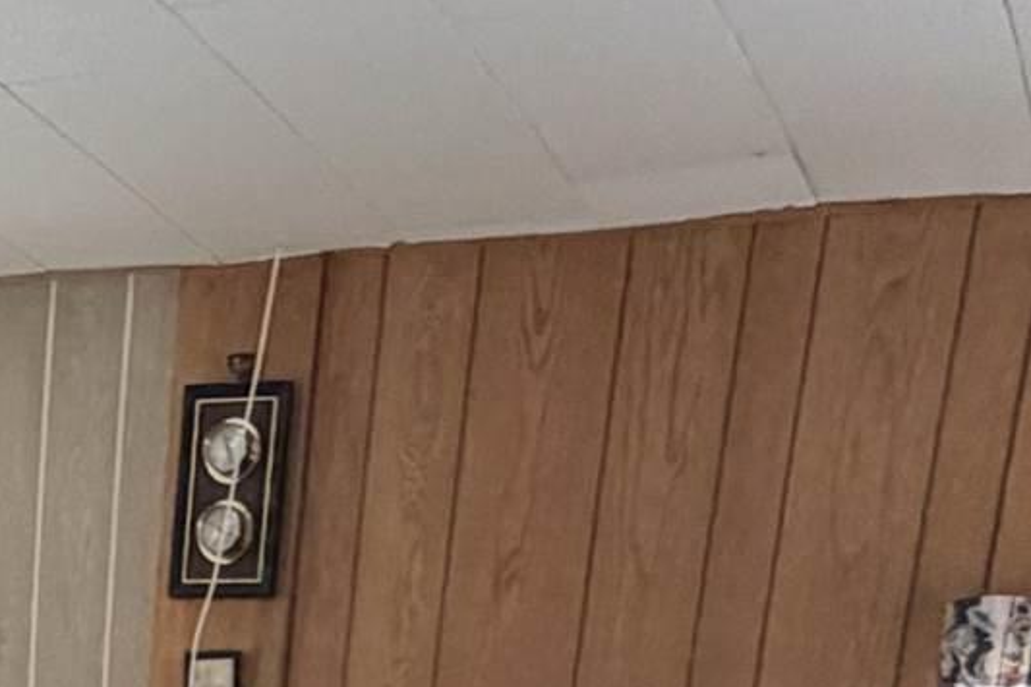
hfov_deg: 22.9
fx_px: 2405
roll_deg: -2.4
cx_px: -83
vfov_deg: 12.0
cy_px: 1794
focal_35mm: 84
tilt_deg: -18.7
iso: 320
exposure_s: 1/121
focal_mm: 2.22
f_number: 2.2
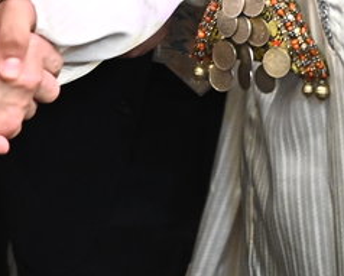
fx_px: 1743
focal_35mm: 171
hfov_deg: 11.2
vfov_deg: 8.6
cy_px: -251
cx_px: 347
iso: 2500
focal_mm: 31
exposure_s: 1/160
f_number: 3.2
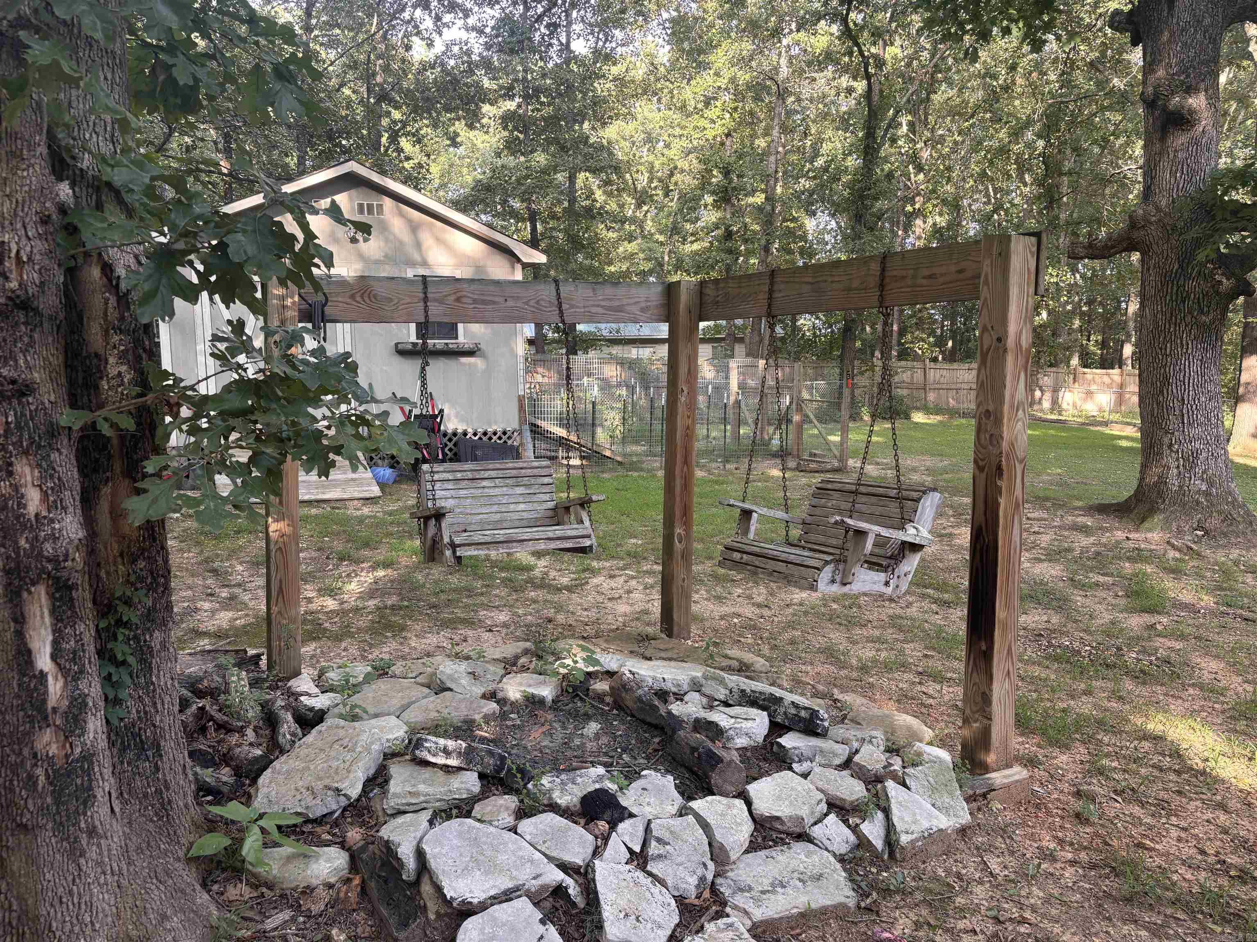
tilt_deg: -5.9
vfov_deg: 53.1
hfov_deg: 67.3
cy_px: 471
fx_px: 944
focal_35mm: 26
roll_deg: +1.4
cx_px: 628
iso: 100
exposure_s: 1/121
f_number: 1.6
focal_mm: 5.96
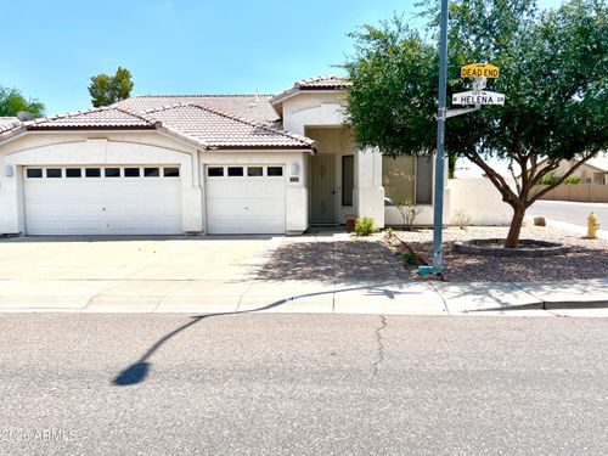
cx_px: 304
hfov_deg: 67.3
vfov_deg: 53.1
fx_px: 457
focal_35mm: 26
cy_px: 228
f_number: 1.5
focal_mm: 5.7
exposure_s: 1/5319
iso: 50
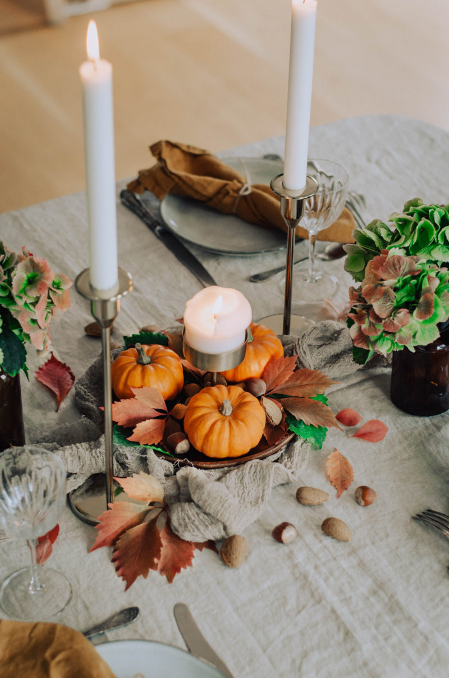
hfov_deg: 18.1
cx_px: 224
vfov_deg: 27.0
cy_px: 339
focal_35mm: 75
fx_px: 1409
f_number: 2.8
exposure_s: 1/160
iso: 500
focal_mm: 50
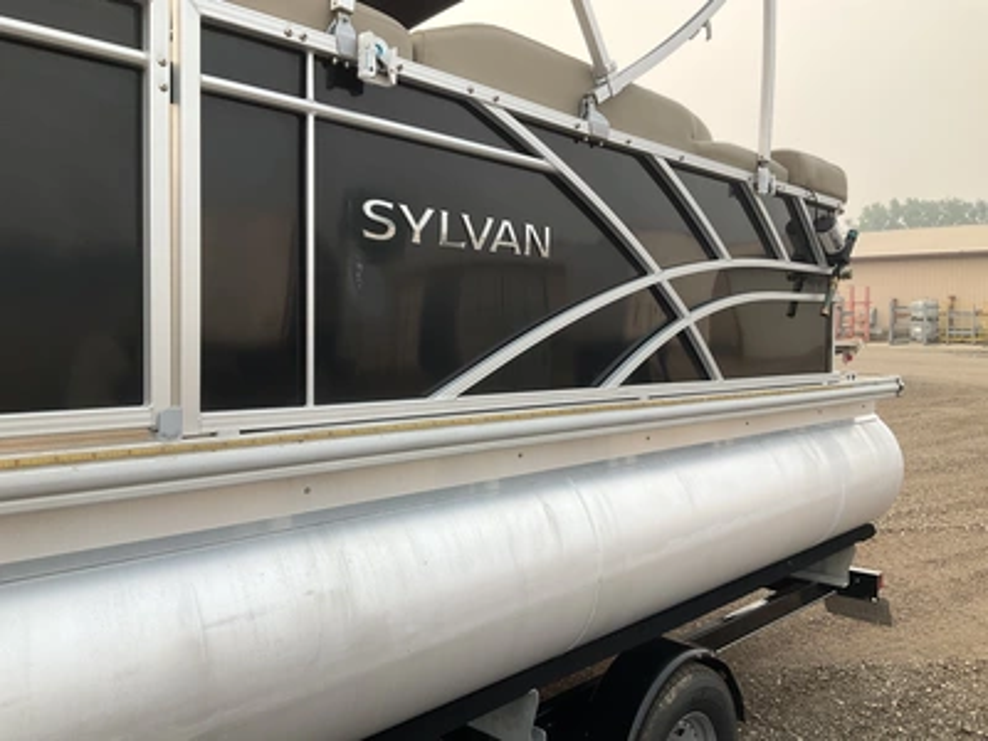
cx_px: 494
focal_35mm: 29
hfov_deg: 61.7
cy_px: 370
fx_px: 828
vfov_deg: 48.2
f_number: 1.8
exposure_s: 1/504
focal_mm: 3
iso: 25
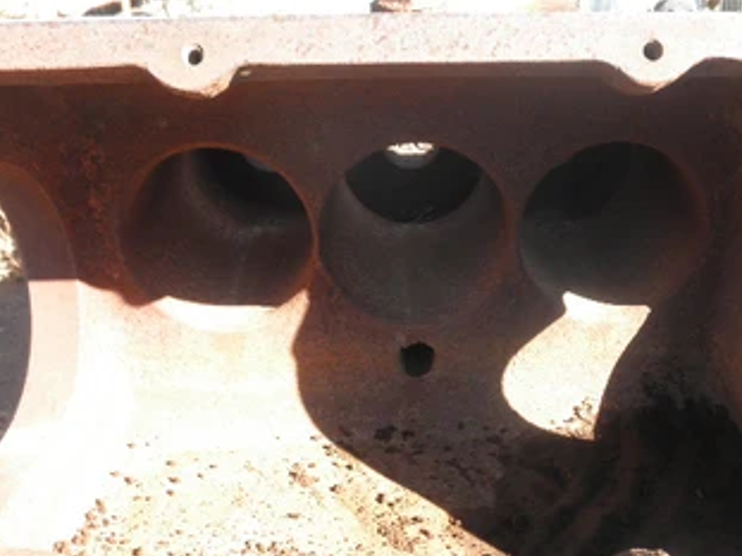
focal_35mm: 36
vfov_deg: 39.5
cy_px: 329
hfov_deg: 51.1
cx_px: 439
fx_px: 771
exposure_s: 1/125
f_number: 3
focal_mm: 5
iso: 64
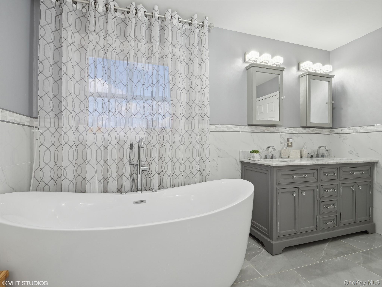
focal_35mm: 16
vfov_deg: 78.1
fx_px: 177
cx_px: 191
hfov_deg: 94.5
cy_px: 144
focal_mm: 8
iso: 200
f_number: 8
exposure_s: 1/8
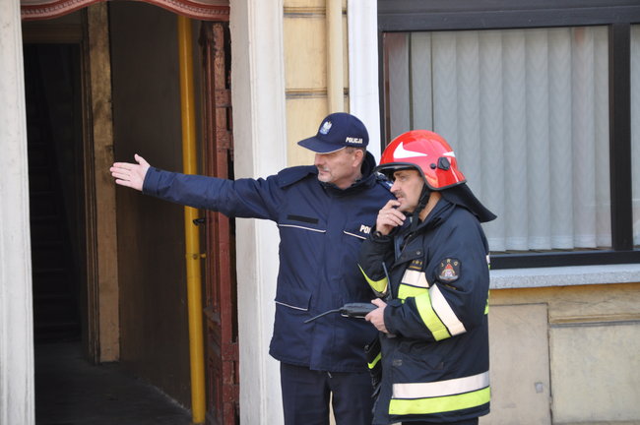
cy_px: 212
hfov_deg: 17.1
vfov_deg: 11.4
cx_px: 320
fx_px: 2131
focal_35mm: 120
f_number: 5.3
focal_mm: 80
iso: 400
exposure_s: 1/125
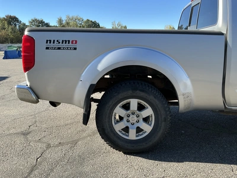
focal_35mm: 28
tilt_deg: -11.8
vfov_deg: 49.7
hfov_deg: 63.4
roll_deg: +1.0
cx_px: 118
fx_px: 192
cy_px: 89
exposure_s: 1/580
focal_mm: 3
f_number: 1.8
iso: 25
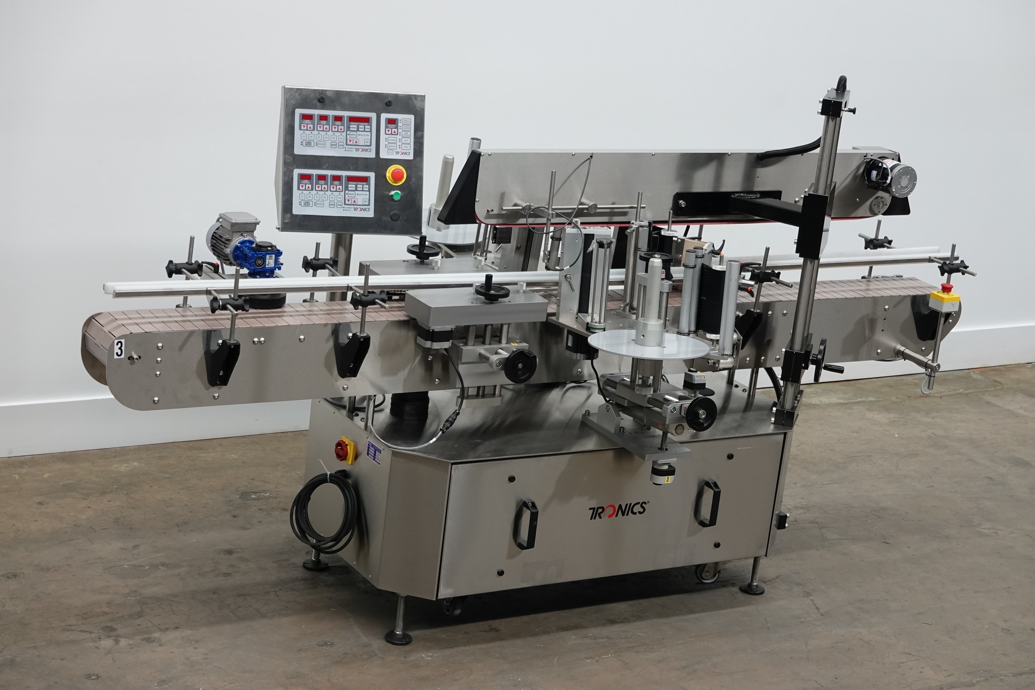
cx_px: 518
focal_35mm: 75
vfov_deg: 18.2
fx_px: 2156
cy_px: 345
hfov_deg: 27.0
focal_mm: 27.44
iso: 640
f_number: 4
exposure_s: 1/80
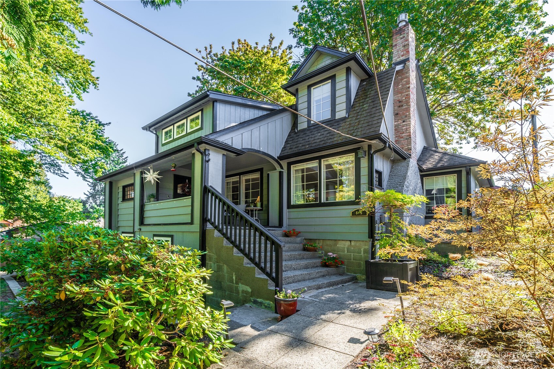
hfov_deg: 112.6
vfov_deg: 90.0
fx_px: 185
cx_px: 277
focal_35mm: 12
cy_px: 184
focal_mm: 12
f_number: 8
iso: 100
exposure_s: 1/45
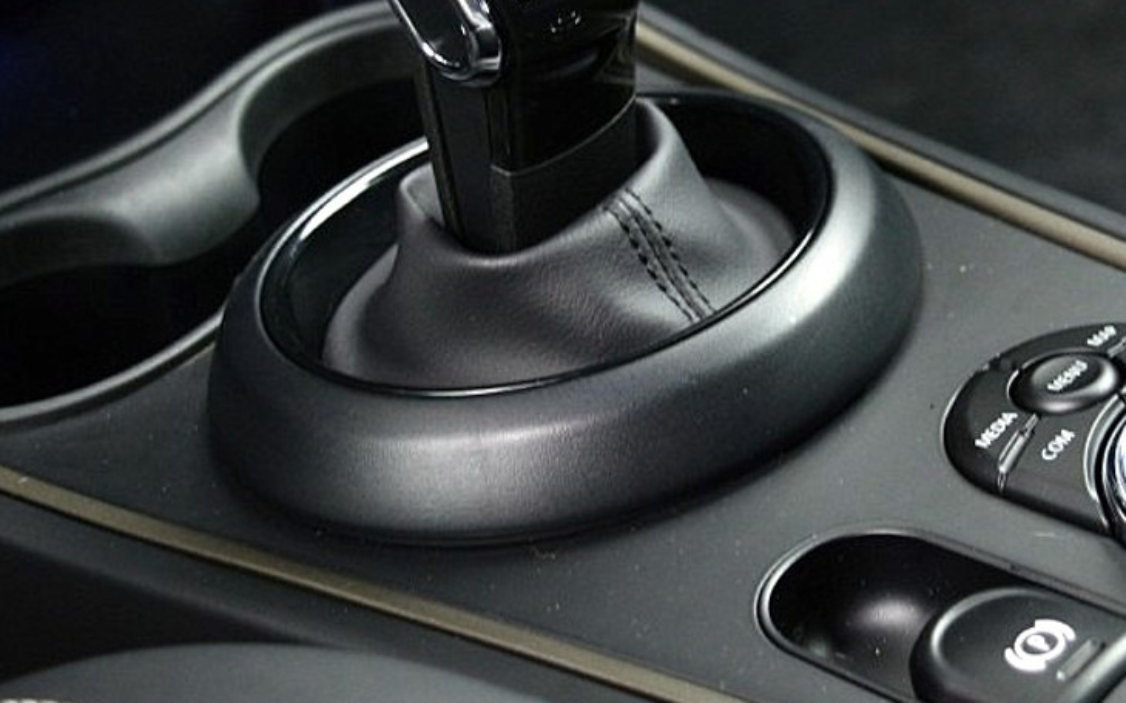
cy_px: 157
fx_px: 2516
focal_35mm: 82
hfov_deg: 24.9
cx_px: 858
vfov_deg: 15.8
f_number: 4.2
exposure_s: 1/15
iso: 800
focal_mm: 28
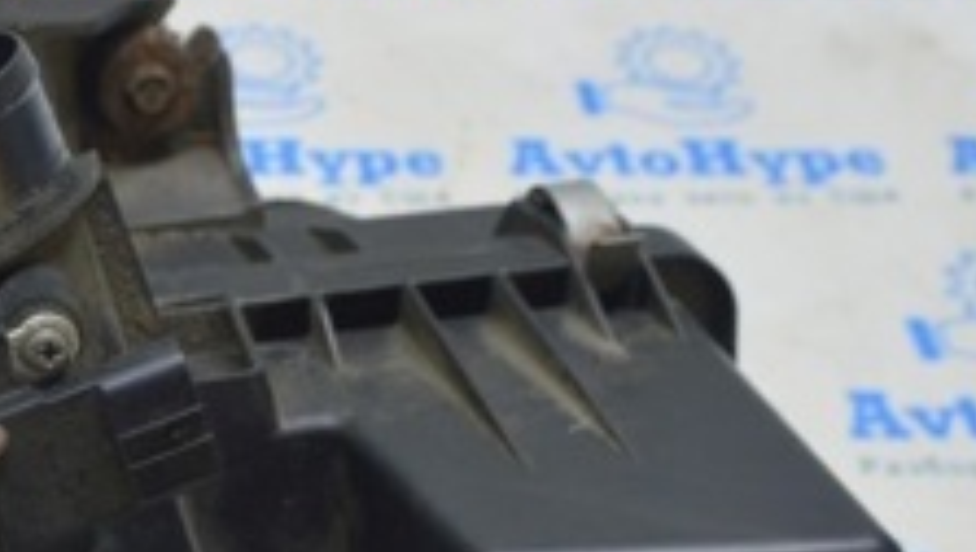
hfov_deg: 22.6
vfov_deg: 13.5
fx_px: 2332
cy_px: 309
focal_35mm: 90
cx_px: -26
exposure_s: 1/20
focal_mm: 20
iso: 400
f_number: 5.6
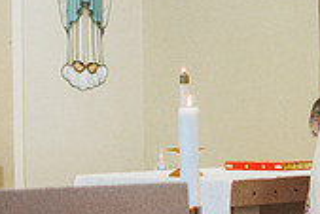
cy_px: 175
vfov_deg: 7.6
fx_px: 1601
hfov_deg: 10.9
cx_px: 492
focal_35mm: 180
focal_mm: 35
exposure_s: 1/800
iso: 1000
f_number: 1.8
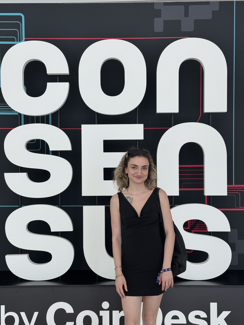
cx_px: 122
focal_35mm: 48
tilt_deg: -1.3
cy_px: 162
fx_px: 451
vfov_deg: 39.7
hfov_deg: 30.3
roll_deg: +0.9
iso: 50
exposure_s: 1/144
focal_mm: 6.76
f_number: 1.78
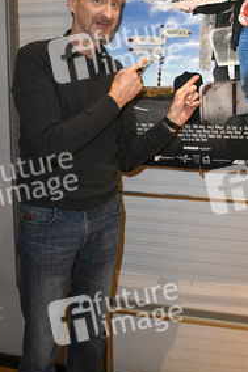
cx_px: 154
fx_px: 466
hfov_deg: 29.7
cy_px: 118
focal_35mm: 45
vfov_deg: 42.9
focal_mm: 32
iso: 2000
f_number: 6.3
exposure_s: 1/60
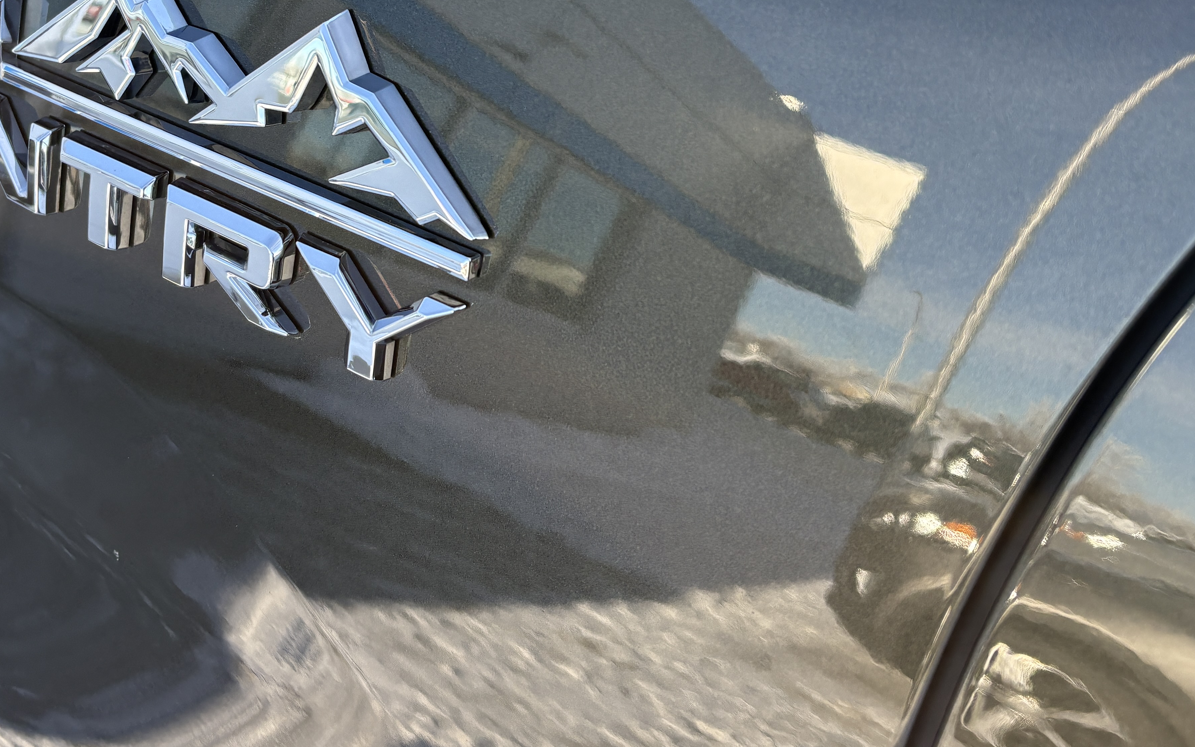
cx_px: 529
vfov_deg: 28.2
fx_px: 1433
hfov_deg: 45.2
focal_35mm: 44
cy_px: 90
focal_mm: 5.96
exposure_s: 1/667
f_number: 1.6
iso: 50
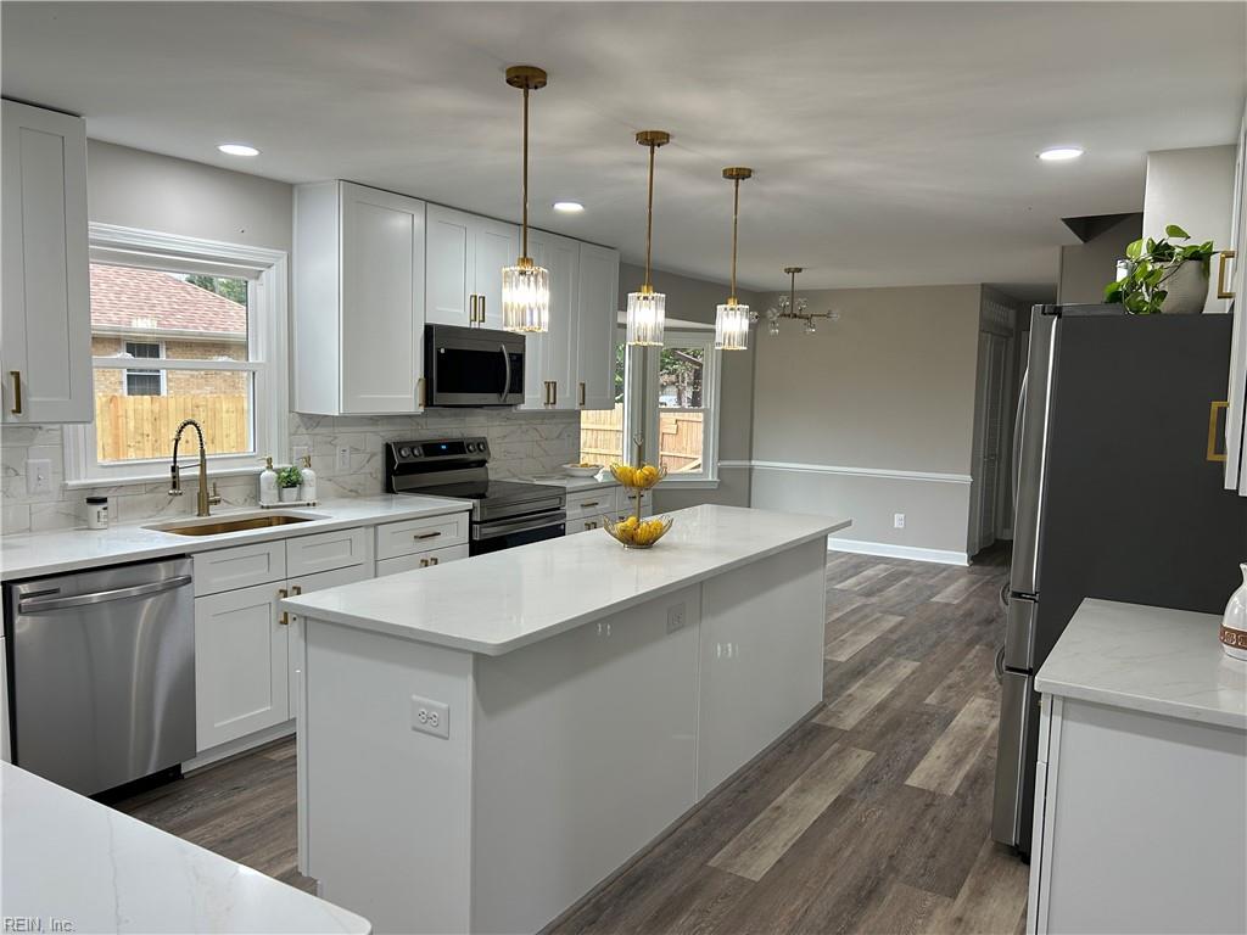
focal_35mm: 26
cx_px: 624
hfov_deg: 67.3
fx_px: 937
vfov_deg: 53.1
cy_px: 468
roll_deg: -0.9
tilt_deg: -5.6
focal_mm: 5.7
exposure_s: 1/120
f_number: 1.5
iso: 64
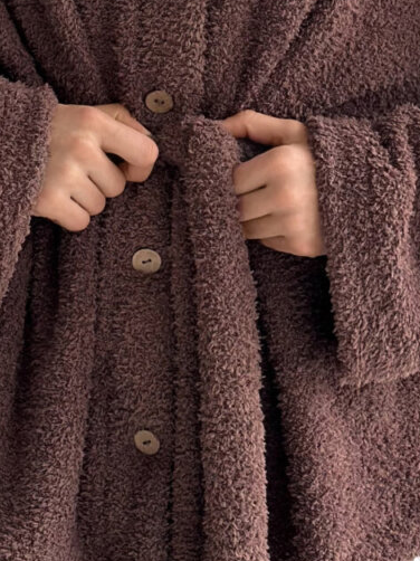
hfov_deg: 10.1
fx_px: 2380
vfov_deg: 13.3
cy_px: 28
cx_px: 178
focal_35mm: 147
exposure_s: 1/120
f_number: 1.8
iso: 125
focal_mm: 6.86
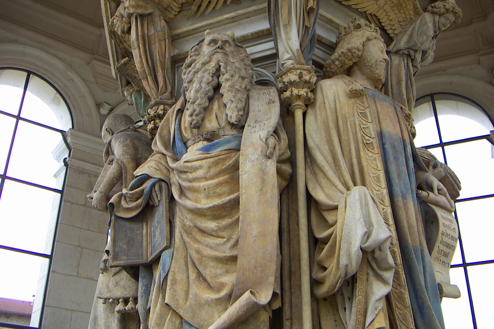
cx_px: 248
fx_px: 521
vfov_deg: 35.0
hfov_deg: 50.7
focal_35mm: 38
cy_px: 145
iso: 50
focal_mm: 4.7
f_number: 2.8
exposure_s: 1/125
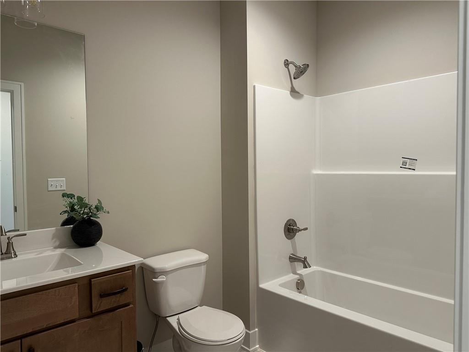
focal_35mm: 24
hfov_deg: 71.6
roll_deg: +0.3
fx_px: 325
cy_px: 176
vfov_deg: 56.8
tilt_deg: -2.0
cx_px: 234
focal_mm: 6.86
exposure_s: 1/60
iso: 125
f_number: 1.78
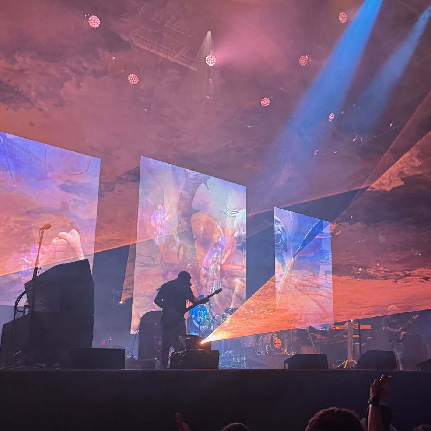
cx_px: 276
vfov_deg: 55.6
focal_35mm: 29
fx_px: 409
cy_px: 216
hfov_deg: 54.8
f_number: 1.78
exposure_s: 1/60
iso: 640
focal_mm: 6.76
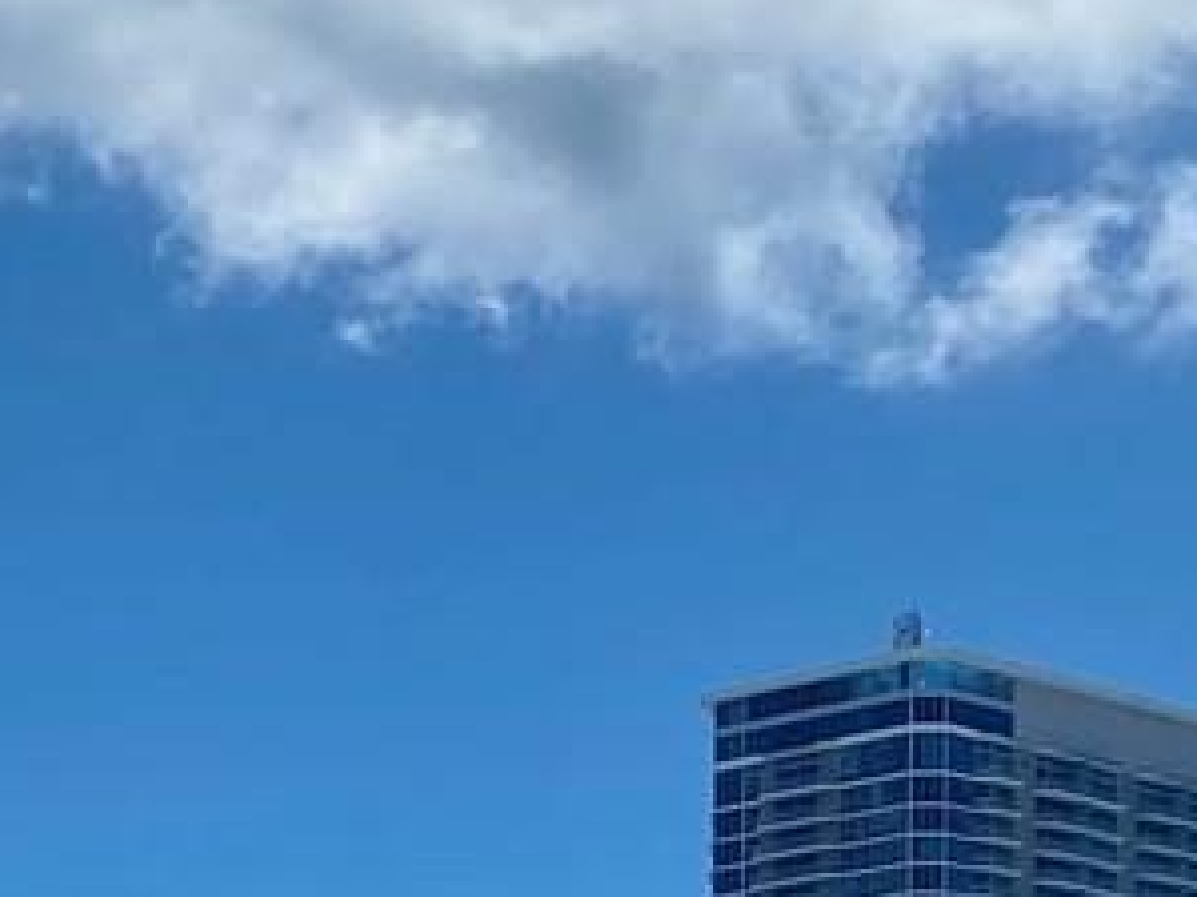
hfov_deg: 12.8
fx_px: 4805
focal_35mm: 139
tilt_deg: +2.6
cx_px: -997
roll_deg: -1.7
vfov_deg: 10.0
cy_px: 1718
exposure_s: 1/5236
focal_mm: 4.25
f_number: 1.8
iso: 32
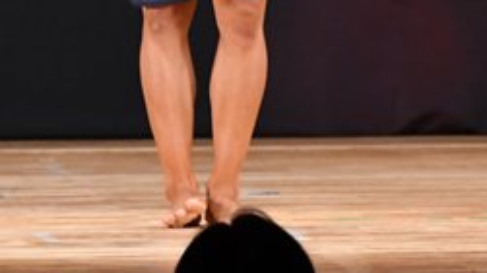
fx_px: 10005
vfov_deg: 1.6
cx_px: 162
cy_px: -136
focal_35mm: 775
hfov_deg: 2.8
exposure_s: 1/400
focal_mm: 160
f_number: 5.6
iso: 3200
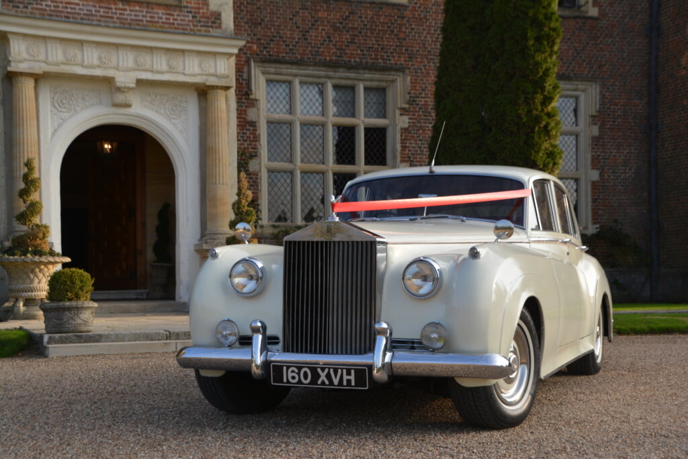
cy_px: 230
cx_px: 344
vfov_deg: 23.8
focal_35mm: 57
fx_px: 1089
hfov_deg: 35.0
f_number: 8
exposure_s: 1/200
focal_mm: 38
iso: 100
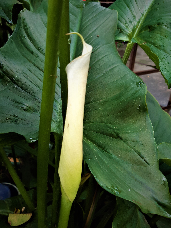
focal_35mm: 26
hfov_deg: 53.1
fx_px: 171
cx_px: 86
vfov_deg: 67.3
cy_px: 114
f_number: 1.7
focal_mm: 3.92
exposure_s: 1/168
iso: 100
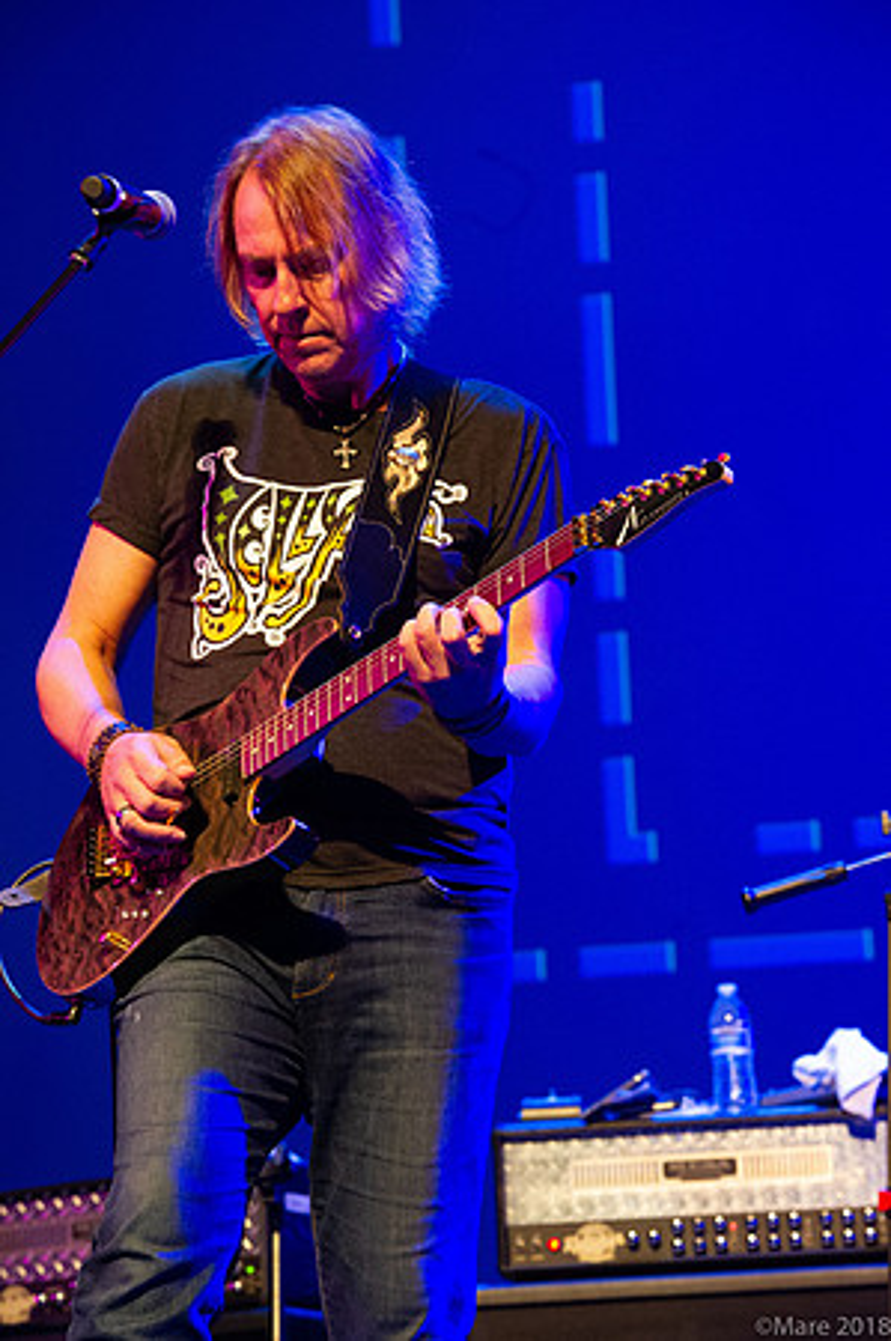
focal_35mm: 130
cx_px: 446
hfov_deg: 10.5
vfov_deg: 15.8
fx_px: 4837
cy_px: 670
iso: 8000
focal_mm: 130
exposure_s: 1/125
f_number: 7.1
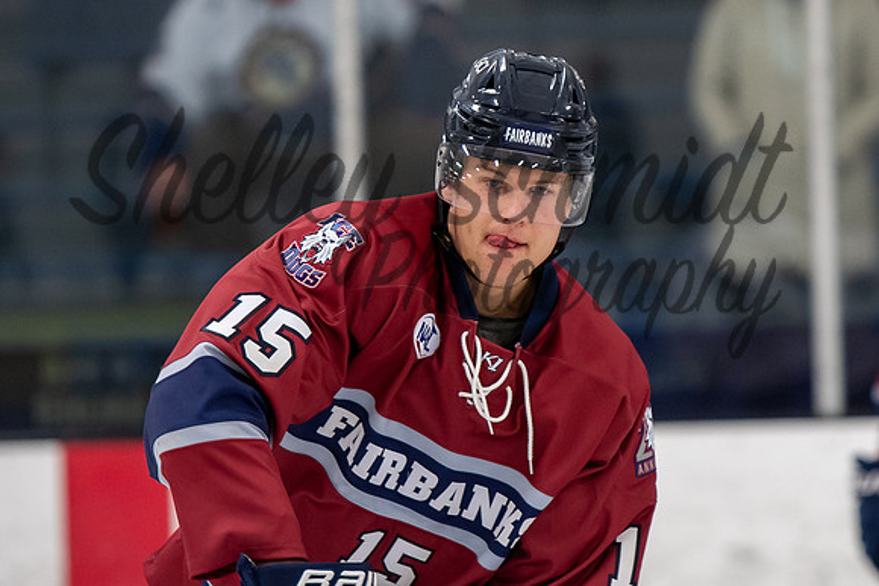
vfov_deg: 2.9
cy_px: 312
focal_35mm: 476
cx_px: 531
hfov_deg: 4.3
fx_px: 11630
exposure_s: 1/500
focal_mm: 195
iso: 800
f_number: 3.2
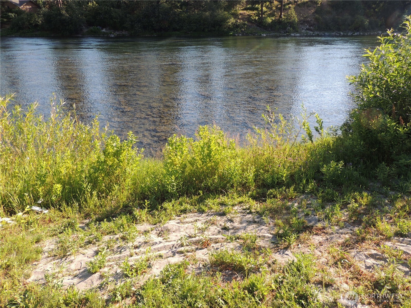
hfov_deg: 71.6
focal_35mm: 24
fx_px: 285
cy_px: 154
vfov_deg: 56.8
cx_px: 206
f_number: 3
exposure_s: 1/400
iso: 100
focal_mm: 4.3
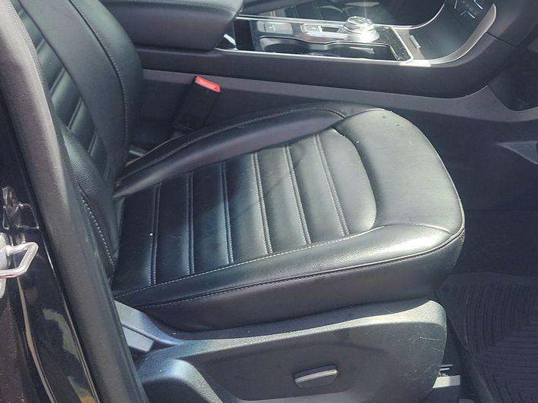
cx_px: 370
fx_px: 839
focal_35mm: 54
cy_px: 94
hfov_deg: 35.1
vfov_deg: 26.6
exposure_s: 1/178
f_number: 1.8
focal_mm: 6.7
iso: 50
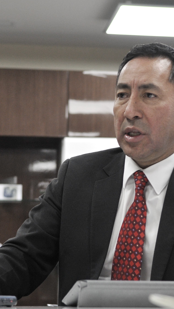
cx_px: 121
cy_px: 156
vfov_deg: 19.0
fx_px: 925
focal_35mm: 113
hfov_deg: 10.7
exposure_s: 1/160
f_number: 2.8
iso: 800
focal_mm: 45
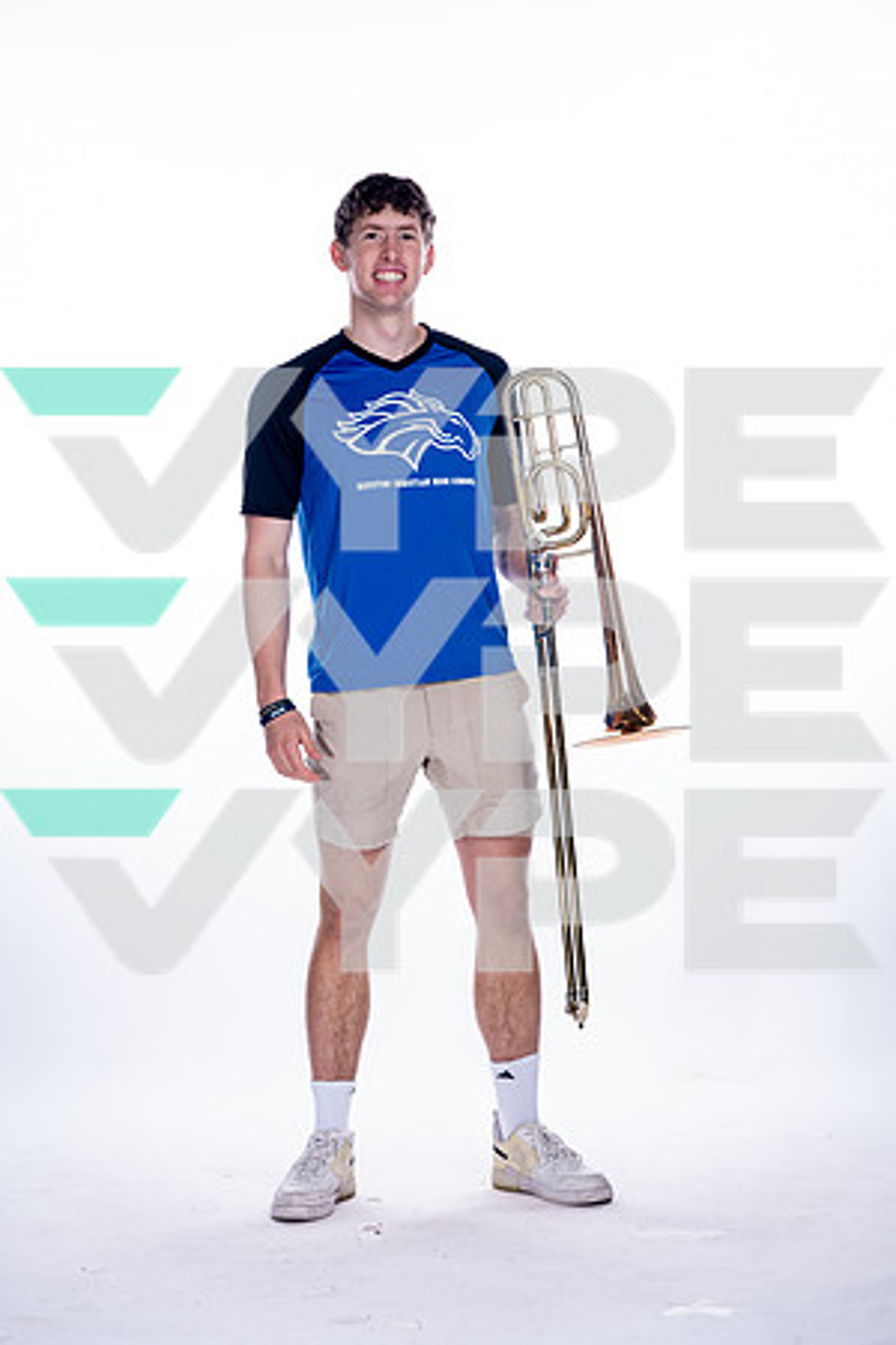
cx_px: 448
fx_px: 4032
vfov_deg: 18.9
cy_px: 672
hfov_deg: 12.7
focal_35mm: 108
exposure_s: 1/250
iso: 800
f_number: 5.6
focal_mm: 108
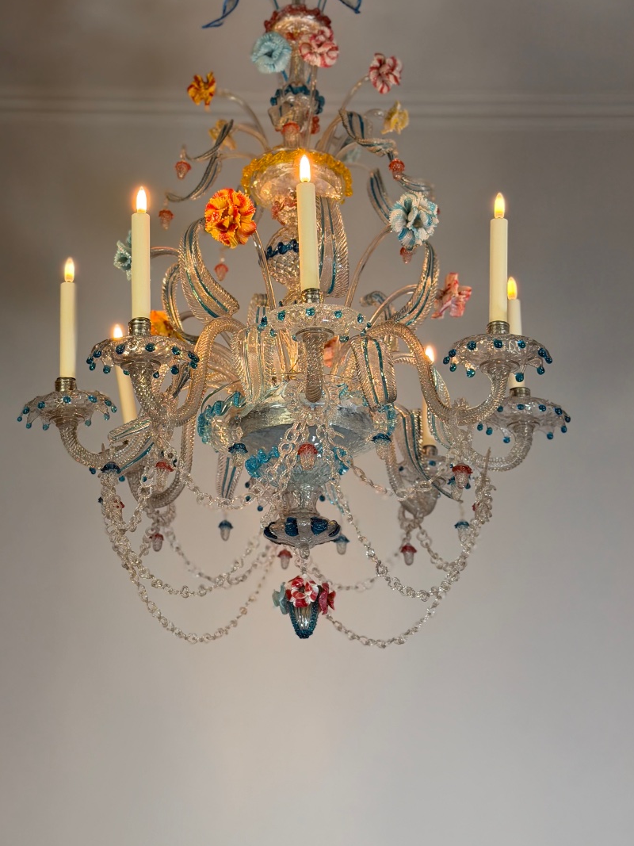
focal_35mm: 54
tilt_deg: +22.4
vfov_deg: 35.5
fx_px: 1319
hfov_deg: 27.0
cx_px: 292
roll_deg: -0.5
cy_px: 379
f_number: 1.78
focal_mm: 6.76
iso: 125
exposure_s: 1/100
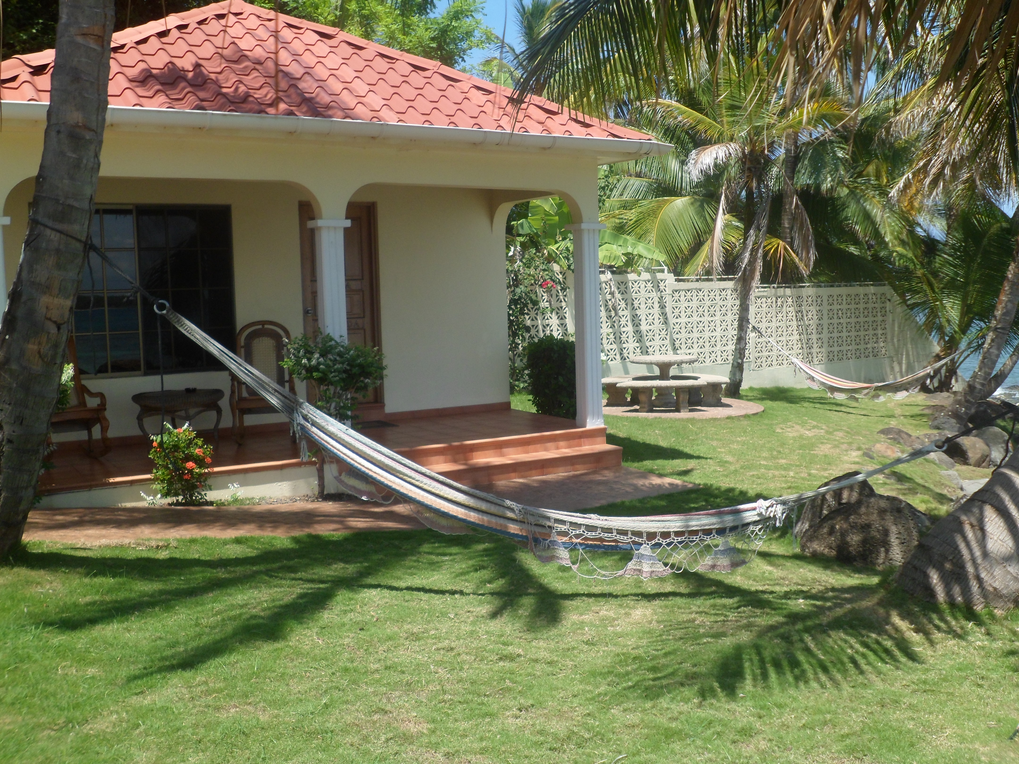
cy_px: 382
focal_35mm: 36
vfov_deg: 39.7
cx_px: 510
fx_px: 1060
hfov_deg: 51.4
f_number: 3.8
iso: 80
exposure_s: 1/500
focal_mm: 6.6
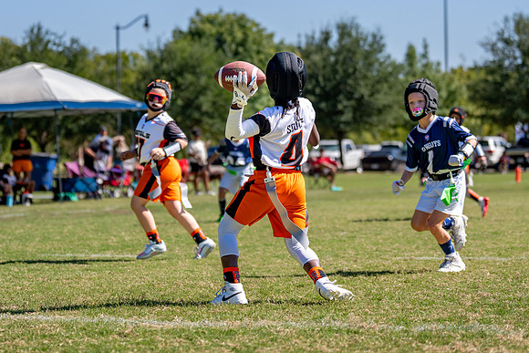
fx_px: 1562
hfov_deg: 19.2
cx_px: 245
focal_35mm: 106
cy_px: 135
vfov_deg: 12.9
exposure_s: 1/2500
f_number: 2.8
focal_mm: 70
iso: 160
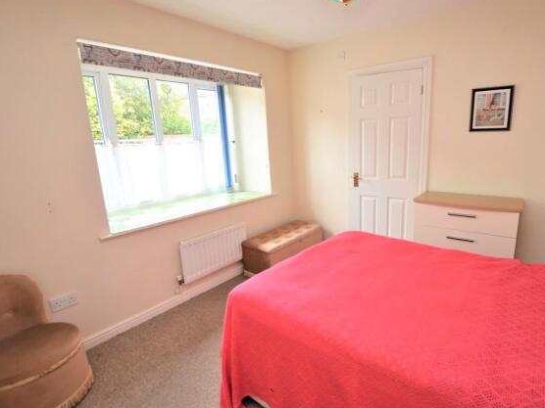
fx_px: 268
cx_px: 305
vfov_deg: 74.7
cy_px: 200
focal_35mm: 17
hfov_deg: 90.6
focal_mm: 10
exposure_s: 1/60
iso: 400
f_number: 4
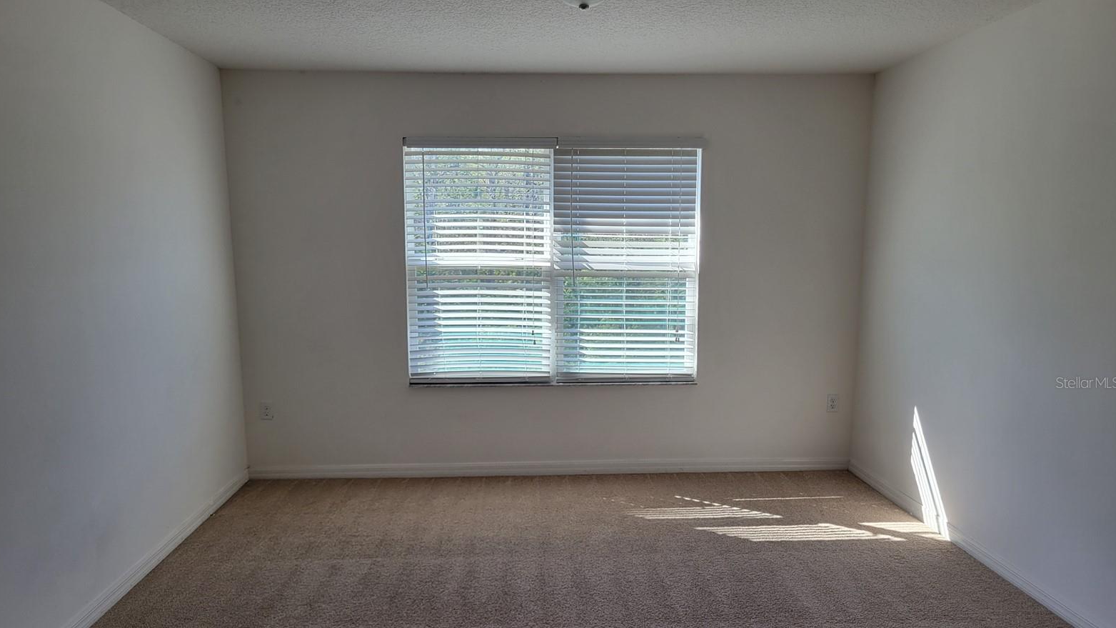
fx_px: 858
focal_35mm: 29
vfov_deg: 40.0
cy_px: 382
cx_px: 552
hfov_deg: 66.1
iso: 40
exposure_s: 1/192
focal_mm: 5.4
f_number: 1.8
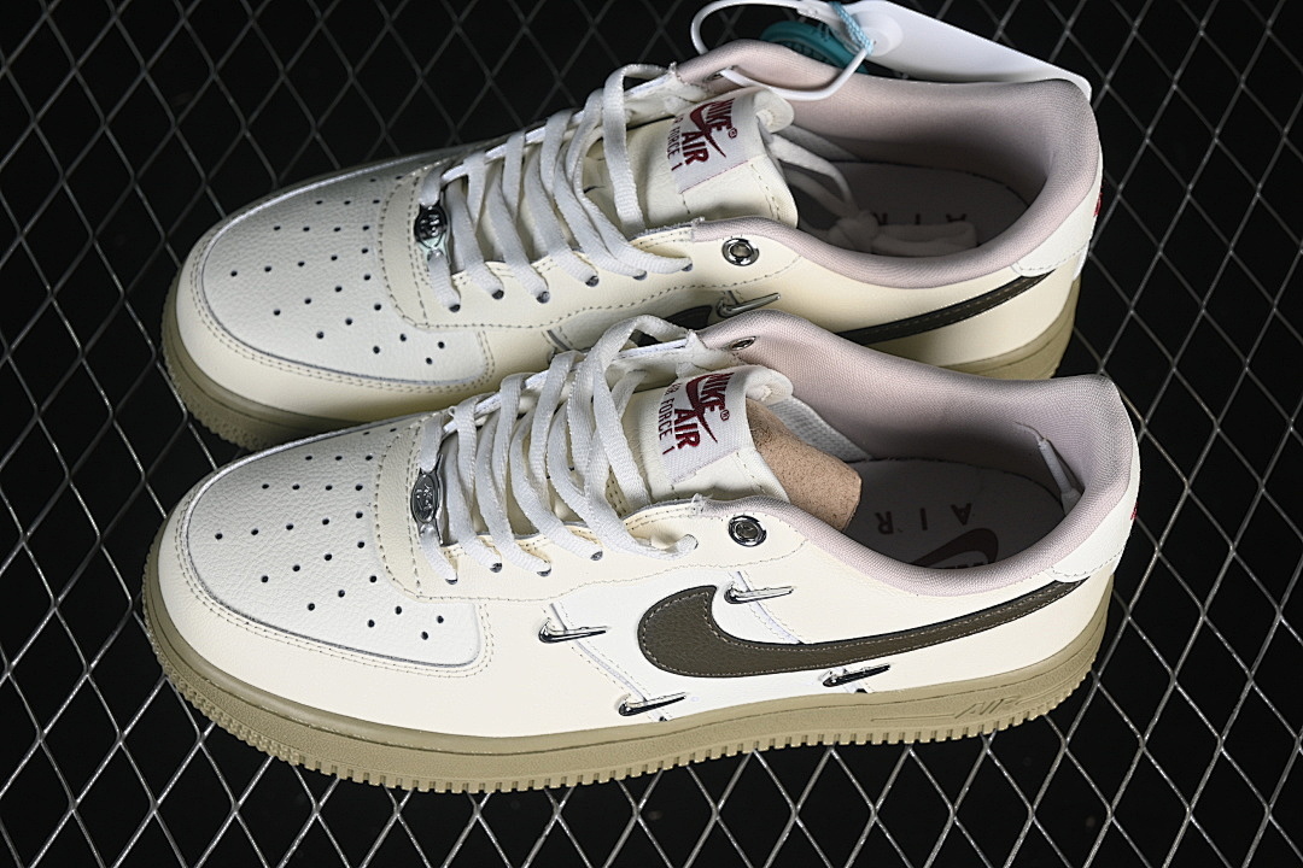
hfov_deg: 27.0
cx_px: 652
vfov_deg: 18.2
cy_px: 434
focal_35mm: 75
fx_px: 2714
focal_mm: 50
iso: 160
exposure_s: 1/80
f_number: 7.1
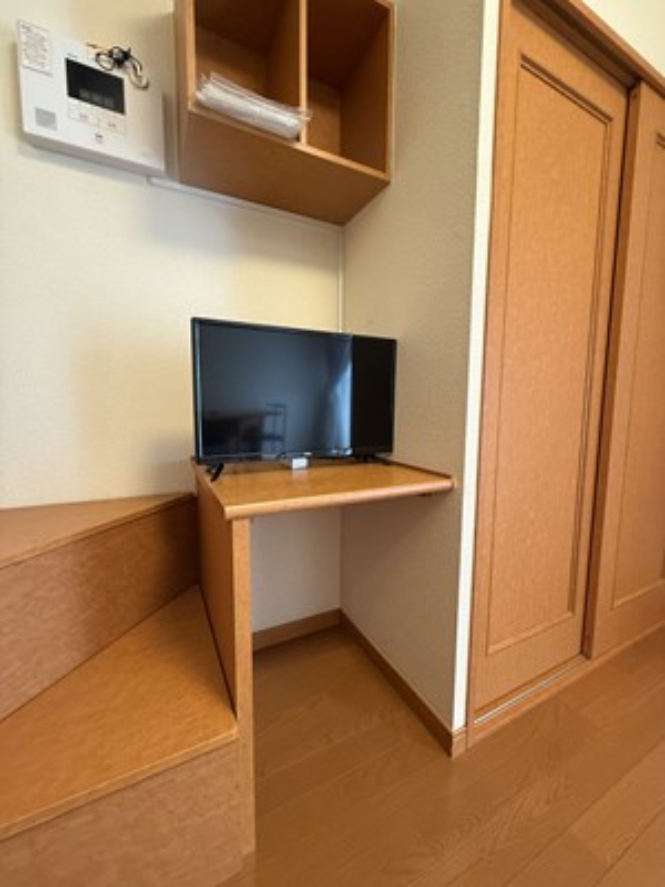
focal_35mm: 14
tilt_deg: -4.8
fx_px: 359
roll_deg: -1.0
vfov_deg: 102.1
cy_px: 444
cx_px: 332
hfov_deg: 85.7
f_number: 2.2
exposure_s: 1/50
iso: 250
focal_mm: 2.22
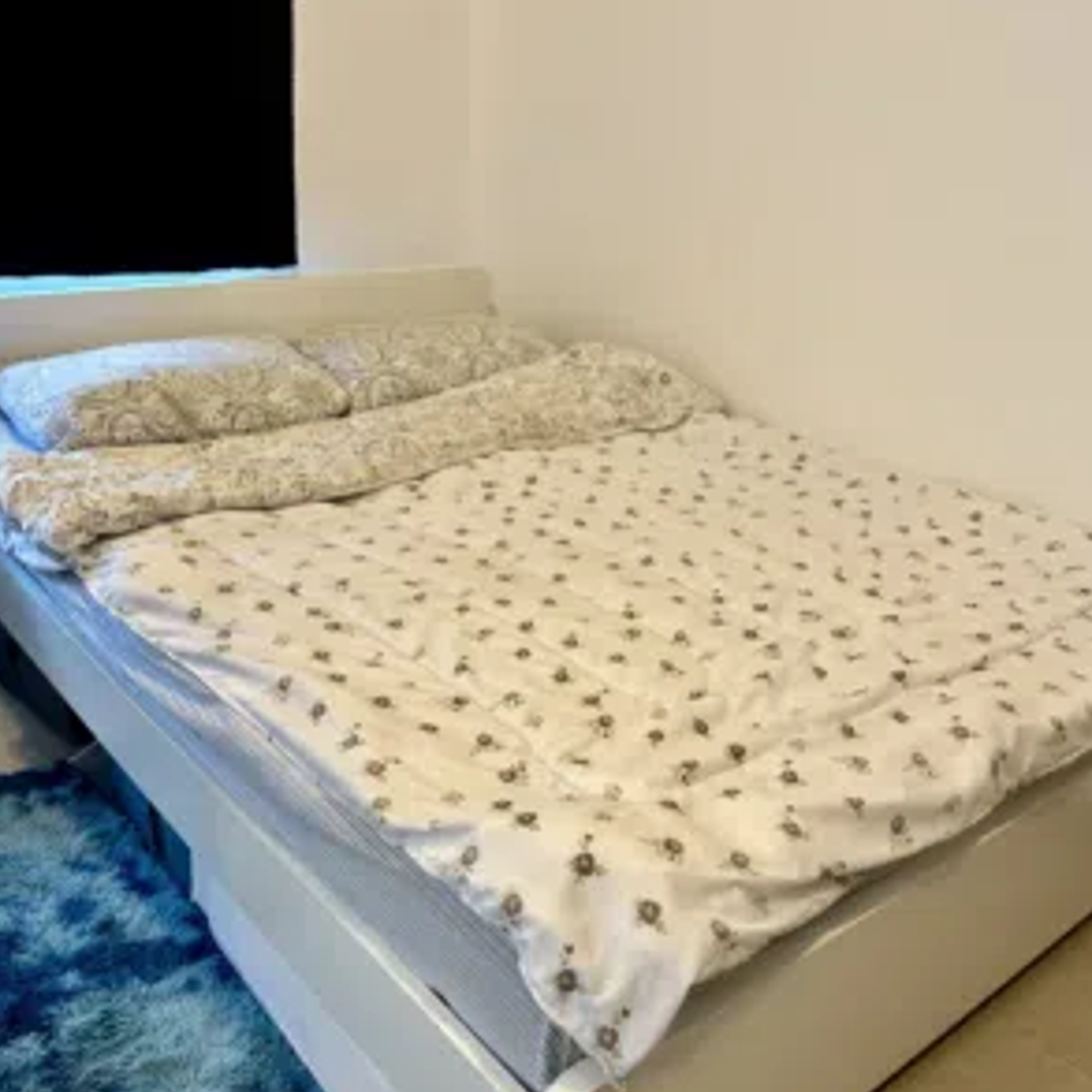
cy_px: 727
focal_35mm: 29
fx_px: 1035
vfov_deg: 54.5
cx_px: 552
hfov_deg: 55.6
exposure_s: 1/50
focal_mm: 6.86
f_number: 1.78
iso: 160
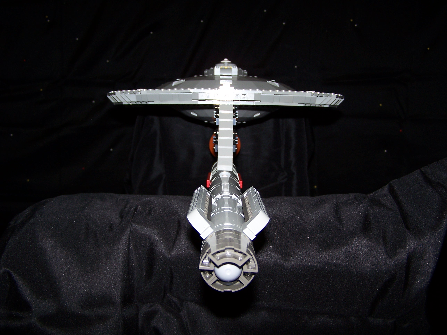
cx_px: 224
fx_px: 491
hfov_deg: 49.0
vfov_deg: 37.7
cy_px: 168
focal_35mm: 38
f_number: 2.8
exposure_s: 1/60
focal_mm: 6.3
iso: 80
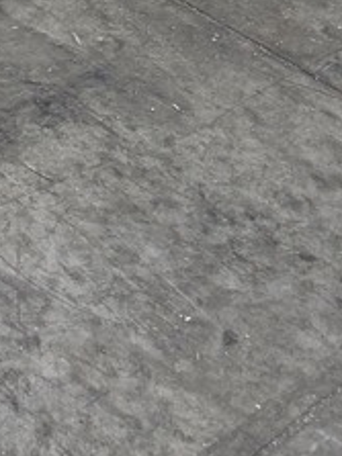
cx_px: -281
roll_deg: -0.3
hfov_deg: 8.7
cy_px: -728
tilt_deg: -15.1
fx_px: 2149
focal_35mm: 163
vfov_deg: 10.1
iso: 80
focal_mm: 5.96
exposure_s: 1/60
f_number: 1.6
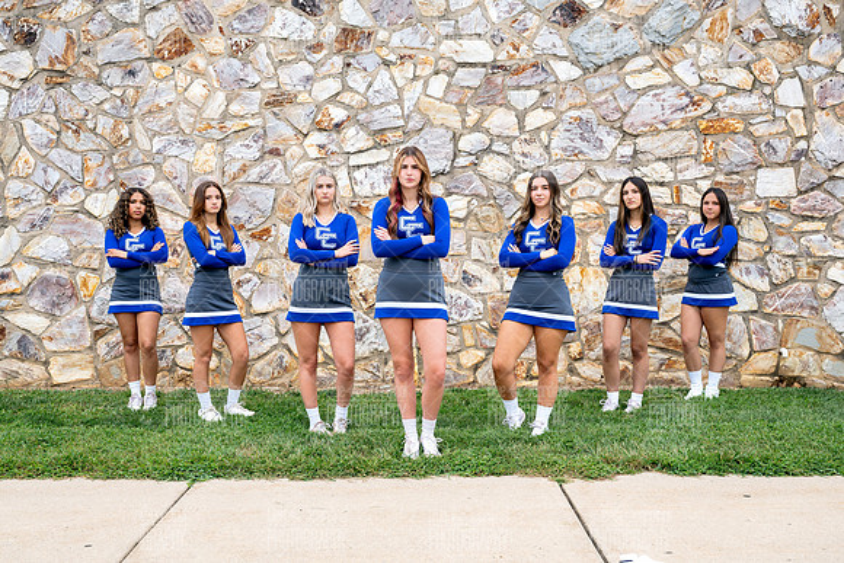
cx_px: 422
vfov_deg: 35.1
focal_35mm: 38
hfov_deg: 50.7
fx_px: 891
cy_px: 282
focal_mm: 38
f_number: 6.3
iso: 200
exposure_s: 1/160
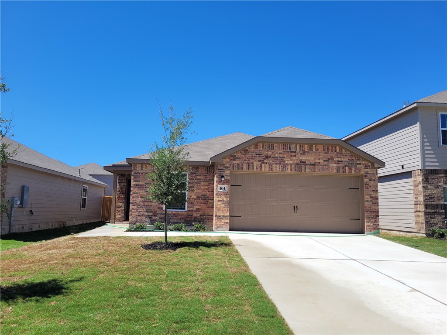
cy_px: 168
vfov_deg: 53.1
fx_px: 336
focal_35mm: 26
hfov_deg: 67.3
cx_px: 224
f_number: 1.8
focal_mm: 5.4
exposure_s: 1/2264
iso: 40
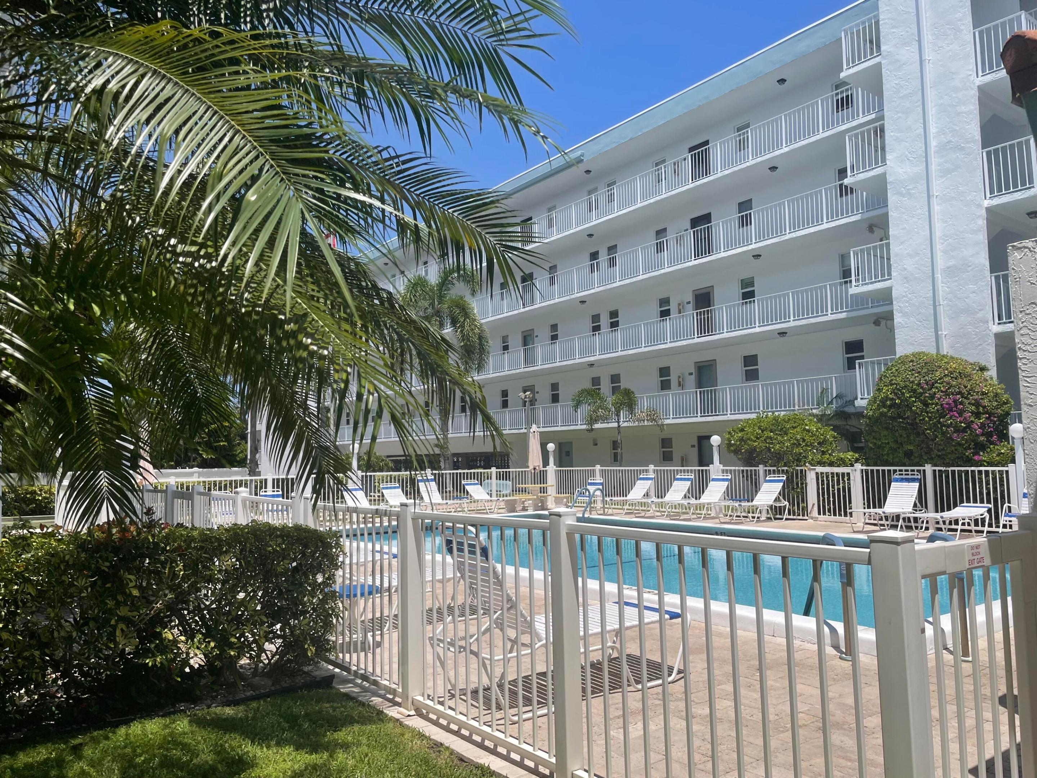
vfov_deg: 53.1
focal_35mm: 26
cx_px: 518
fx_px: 779
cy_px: 389
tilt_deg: +5.0
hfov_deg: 67.3
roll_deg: +1.0
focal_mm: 4.2
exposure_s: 1/4464
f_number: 1.6
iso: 32
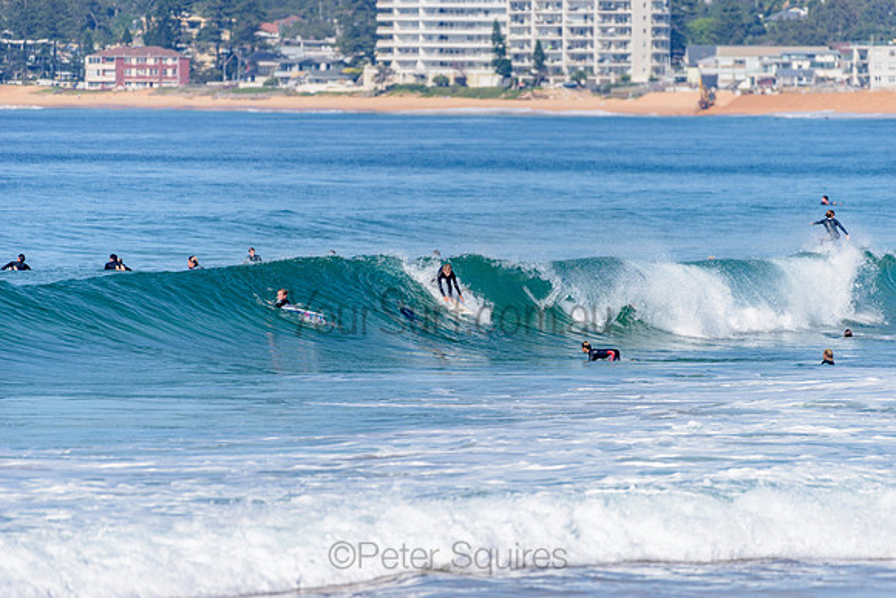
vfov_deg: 2.8
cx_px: 448
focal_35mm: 500
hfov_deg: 4.1
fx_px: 12447
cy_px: 299
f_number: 5.6
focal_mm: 500
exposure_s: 1/2000
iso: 125
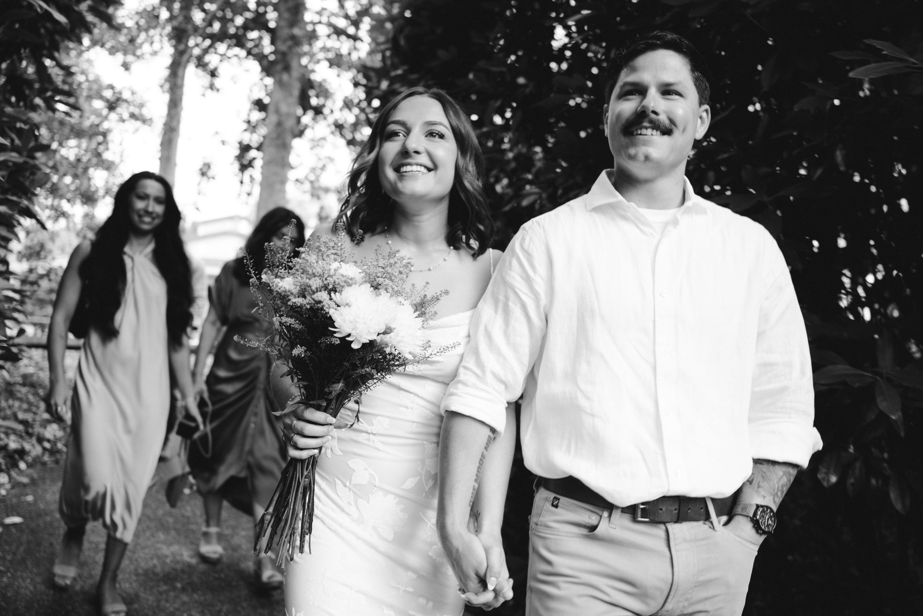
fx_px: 808
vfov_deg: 41.7
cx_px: 462
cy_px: 308
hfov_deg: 59.5
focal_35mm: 32
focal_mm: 31.5
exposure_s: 1/125
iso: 100
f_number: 2.8
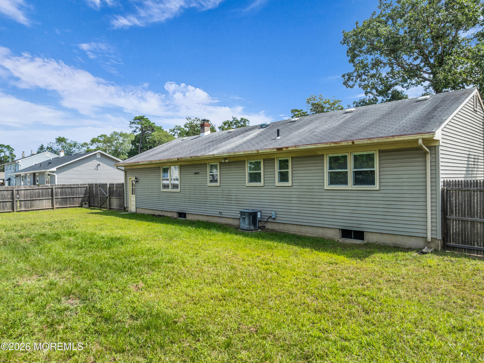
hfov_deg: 71.6
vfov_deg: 56.8
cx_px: 242
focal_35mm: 24
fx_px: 335
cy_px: 182
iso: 110
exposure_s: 1/2000
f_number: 2.8
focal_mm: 12.29
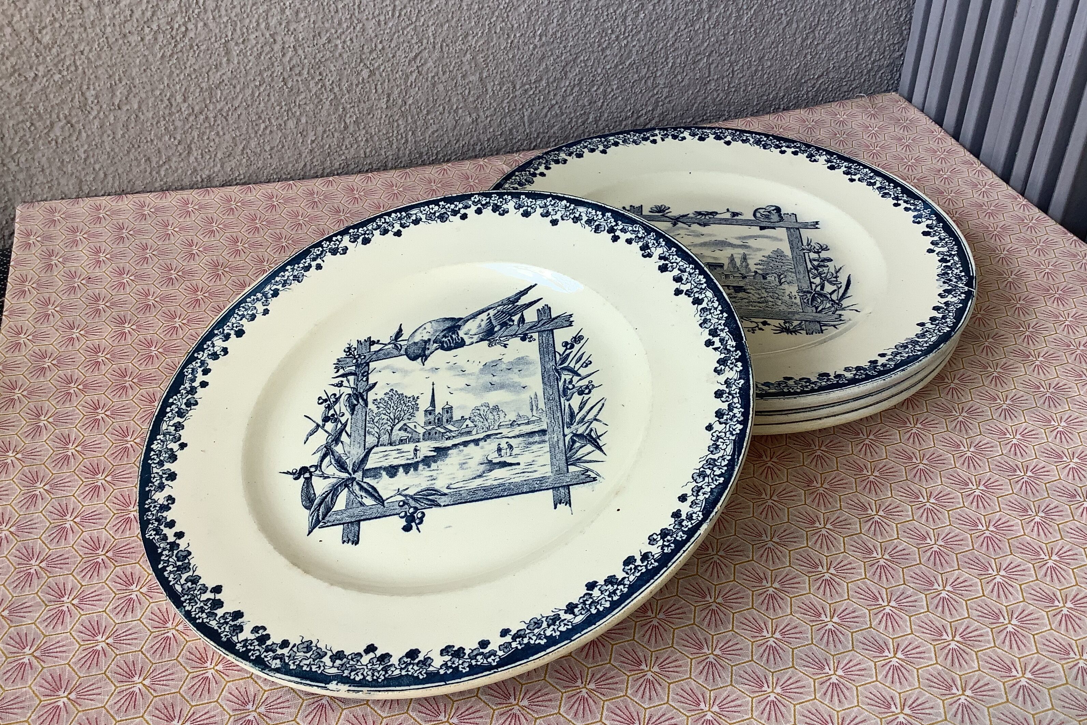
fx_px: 996
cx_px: 546
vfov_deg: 40.0
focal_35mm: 33
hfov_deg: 57.2
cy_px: 352
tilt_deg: -35.5
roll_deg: +0.4
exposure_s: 1/120
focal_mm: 3.3
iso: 40
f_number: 2.4
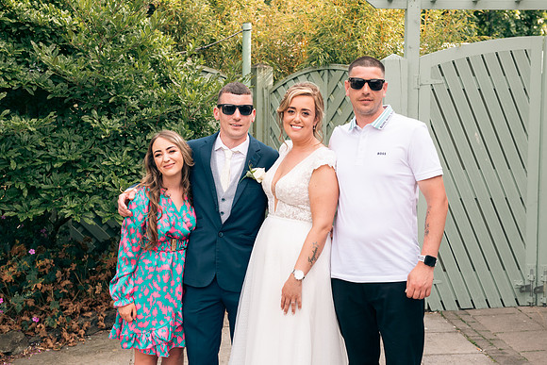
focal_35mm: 52
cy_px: 182
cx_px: 274
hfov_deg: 38.2
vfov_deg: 26.0
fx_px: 790
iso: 160
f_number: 6.3
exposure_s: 1/160
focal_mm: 52
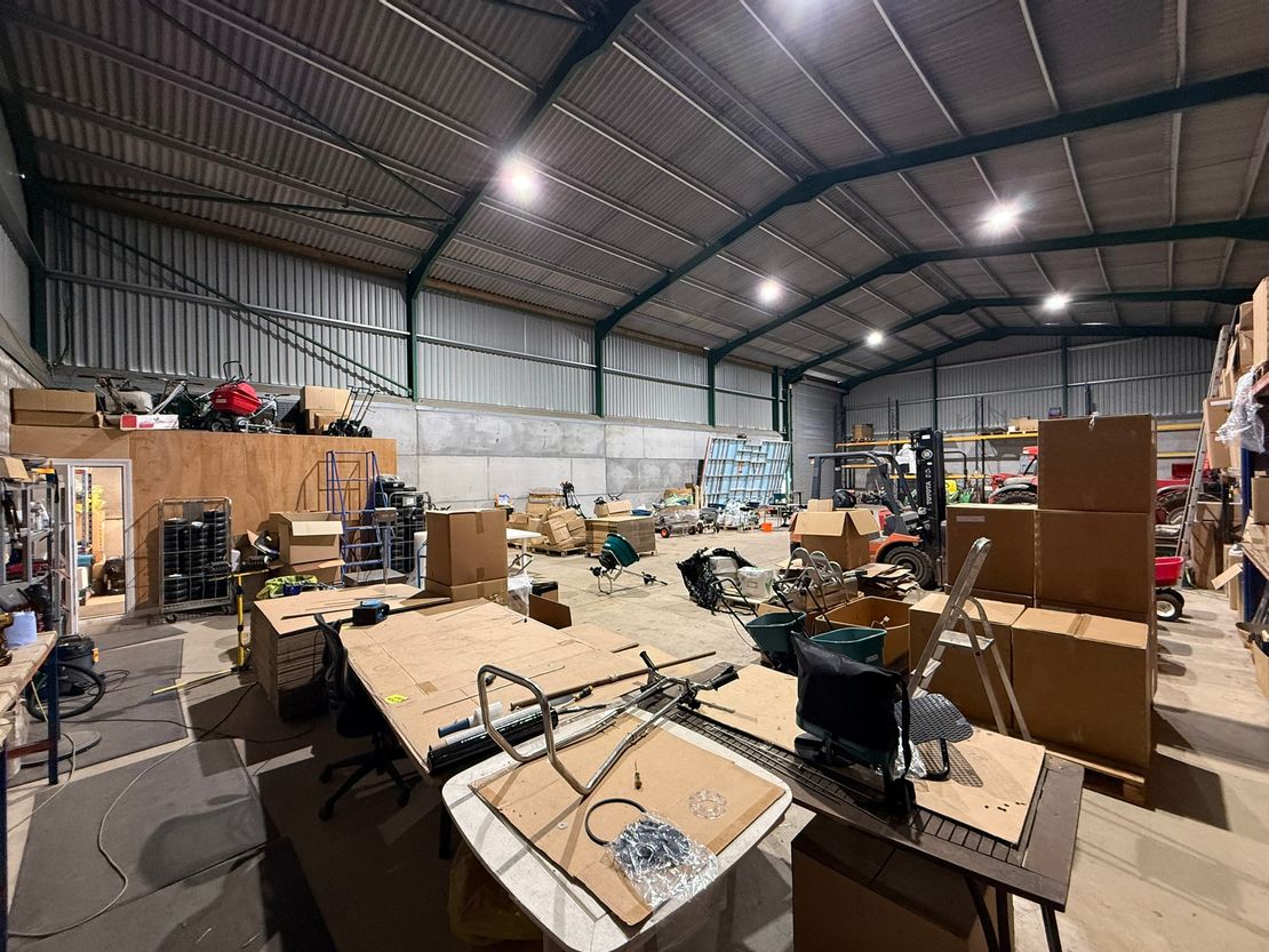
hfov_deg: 102.1
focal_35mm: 14
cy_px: 476
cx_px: 634
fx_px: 513
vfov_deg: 85.7
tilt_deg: -1.1
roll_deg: +1.4
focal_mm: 2.22
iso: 320
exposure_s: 1/50
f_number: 2.2
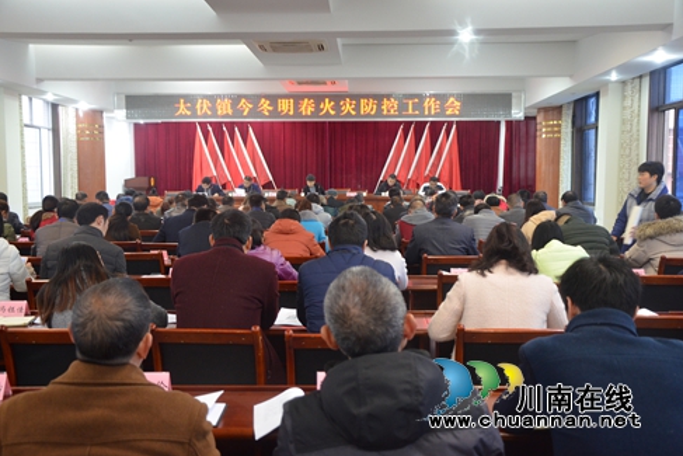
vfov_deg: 31.2
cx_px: 337
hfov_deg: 45.4
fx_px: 816
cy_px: 227
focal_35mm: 43
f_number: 4
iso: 1600
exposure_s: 1/25
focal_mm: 28
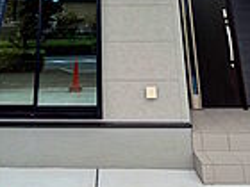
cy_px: -62
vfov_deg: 28.7
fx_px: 289
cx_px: 96
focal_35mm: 40
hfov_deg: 46.5
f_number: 2.2
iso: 50
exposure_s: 1/1605
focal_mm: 1.83
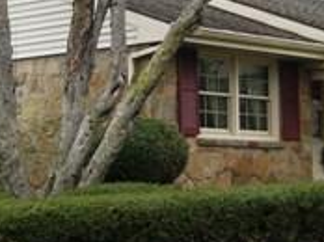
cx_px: 179
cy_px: 28
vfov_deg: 11.4
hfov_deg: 15.3
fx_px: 1206
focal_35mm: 129
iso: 50
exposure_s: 1/57
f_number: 2.9
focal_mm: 5.8
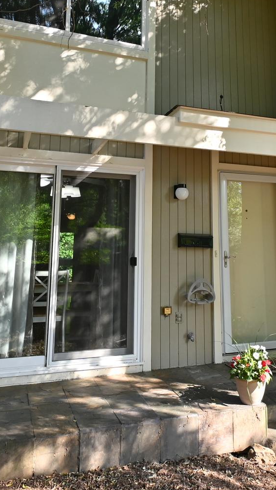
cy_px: 162
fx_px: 416
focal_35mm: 32
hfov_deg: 36.5
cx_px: 169
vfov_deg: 59.6
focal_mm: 10
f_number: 7.1
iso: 110
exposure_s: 1/80
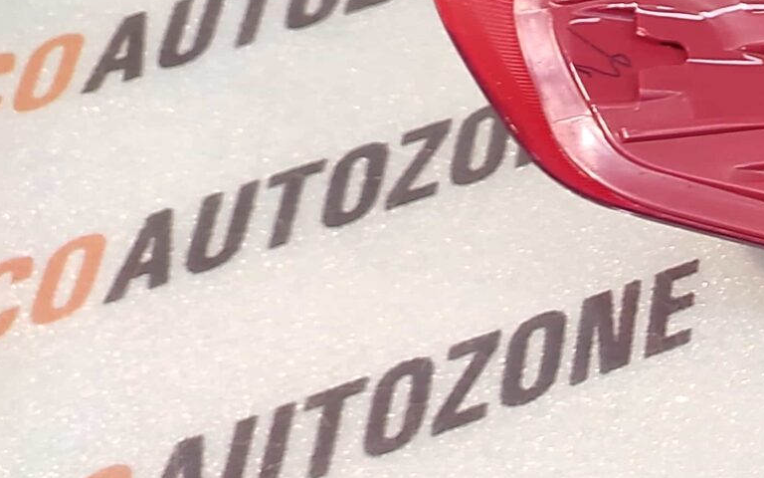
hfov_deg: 23.4
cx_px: 1268
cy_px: 48
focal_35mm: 60
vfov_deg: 21.2
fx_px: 1249
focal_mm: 4.74
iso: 256
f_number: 1.79
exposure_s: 1/33
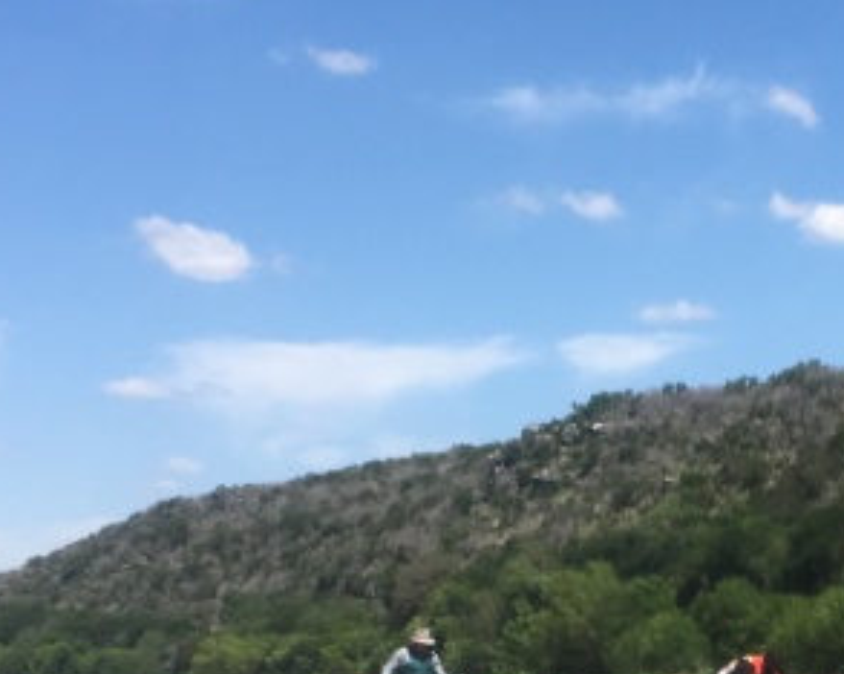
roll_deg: +0.4
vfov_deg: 15.2
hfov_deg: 19.1
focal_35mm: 99
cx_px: 723
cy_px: 711
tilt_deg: -0.7
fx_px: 2471
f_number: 2.2
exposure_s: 1/1603
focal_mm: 4.15
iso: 25
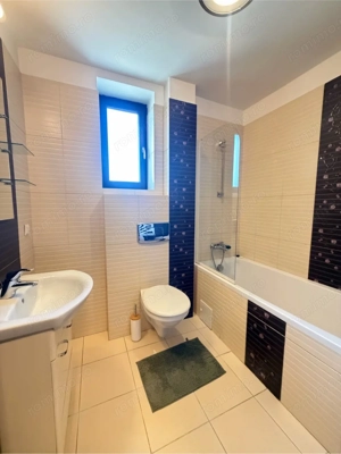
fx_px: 184
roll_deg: -0.4
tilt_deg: -4.8
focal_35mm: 14
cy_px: 227
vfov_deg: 102.1
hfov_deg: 85.7
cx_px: 170
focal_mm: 2.22
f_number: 2.2
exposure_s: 1/50
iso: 1000
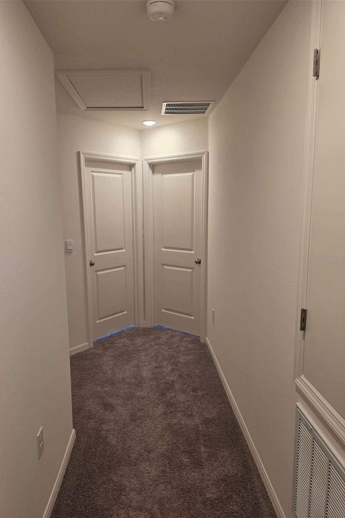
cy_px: 259
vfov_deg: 73.8
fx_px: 345
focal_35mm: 24
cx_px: 153
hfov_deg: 53.0
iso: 125
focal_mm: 6.5
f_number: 1.4
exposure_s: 1/120
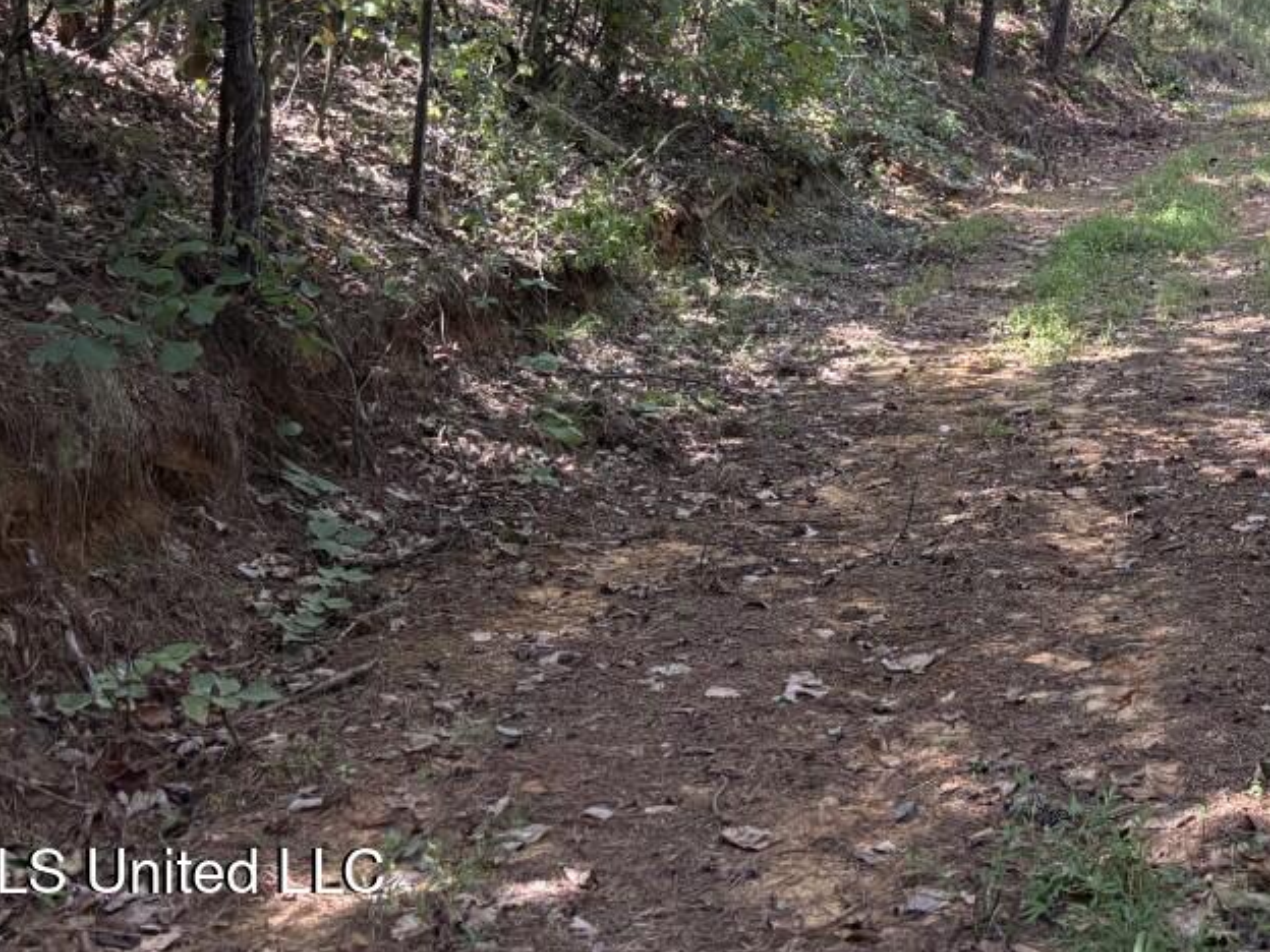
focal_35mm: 60
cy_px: -126
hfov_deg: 30.4
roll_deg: +1.9
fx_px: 2201
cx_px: 1199
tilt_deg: +4.2
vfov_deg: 22.8
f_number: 1.6
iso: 64
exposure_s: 1/331
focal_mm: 5.96
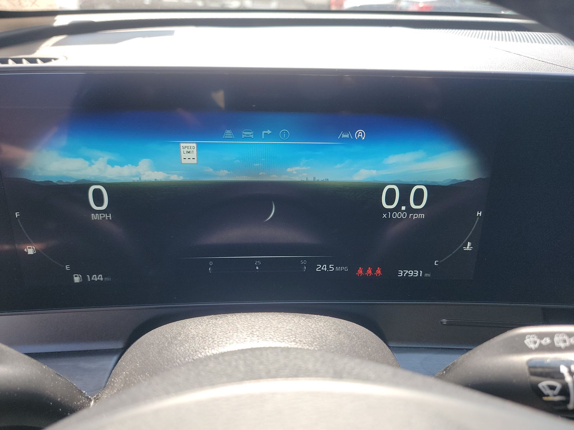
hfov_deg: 71.6
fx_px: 398
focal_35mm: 24
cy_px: 215
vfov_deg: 56.8
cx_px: 287
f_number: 1.8
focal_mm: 6.7
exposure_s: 1/119
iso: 73
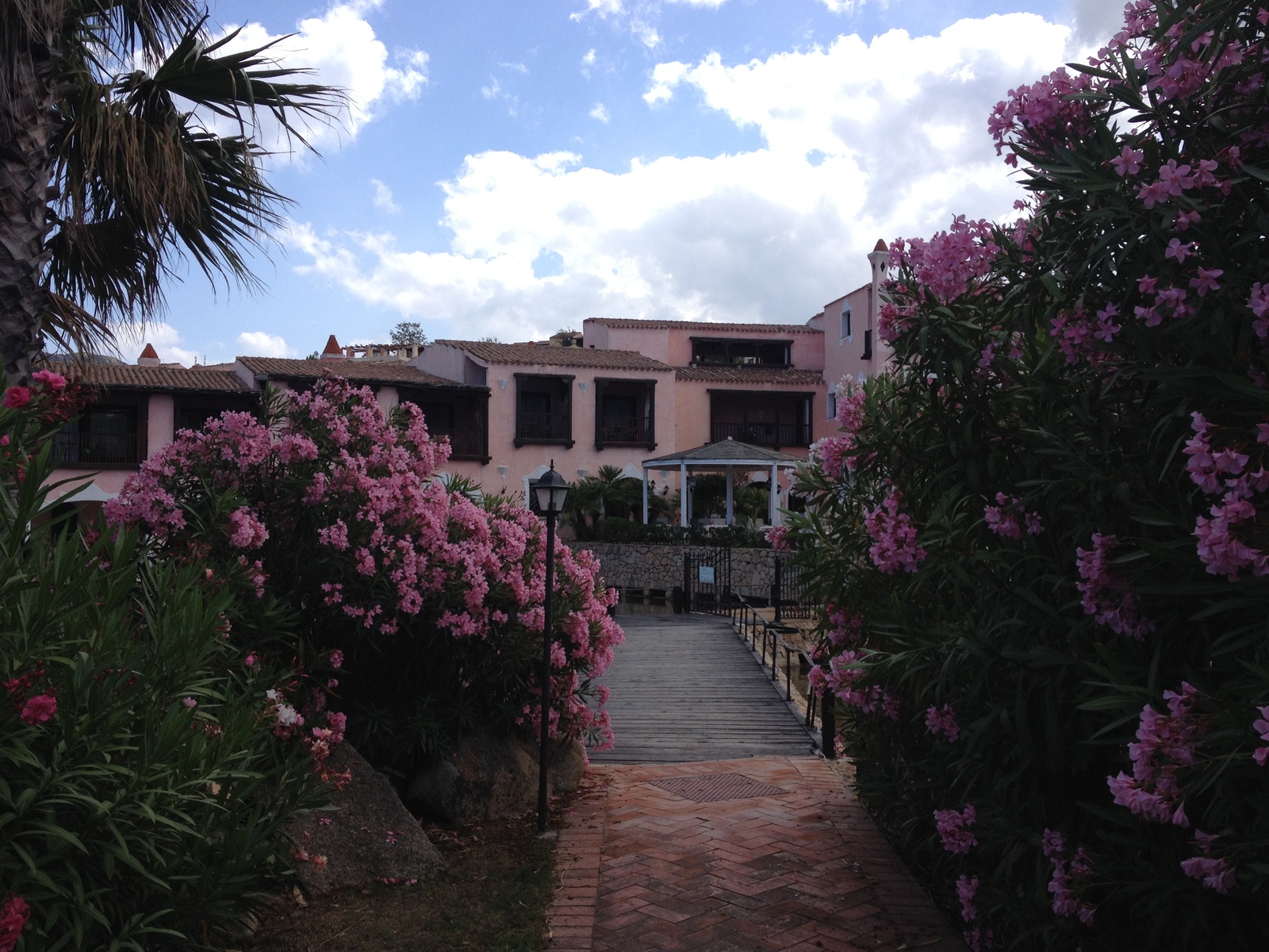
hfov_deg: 52.6
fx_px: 1283
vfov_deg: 40.7
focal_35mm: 35
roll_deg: +0.3
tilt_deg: -0.5
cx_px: 634
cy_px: 476
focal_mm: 4.28
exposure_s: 1/1227
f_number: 2.4
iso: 50
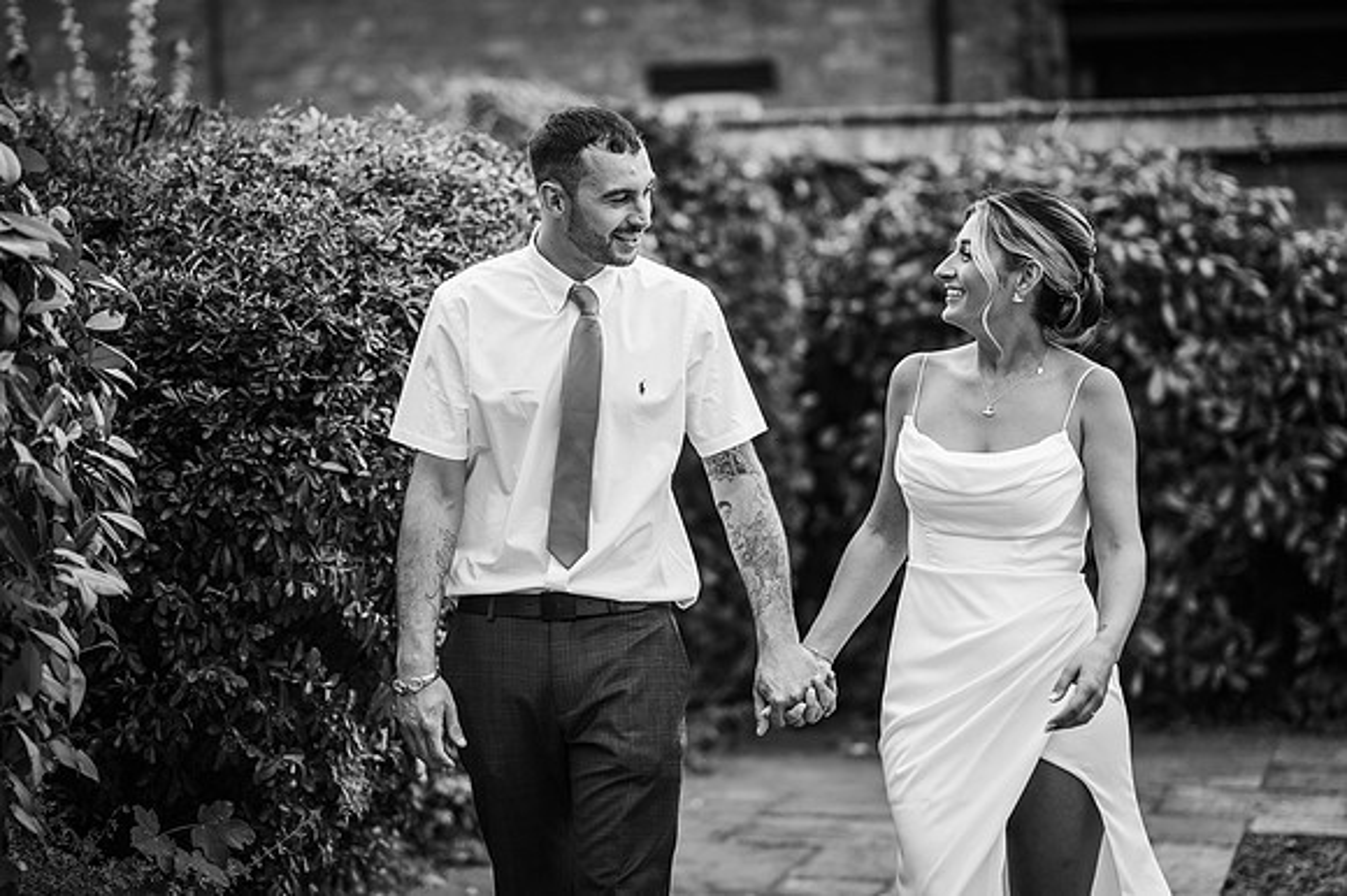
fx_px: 3556
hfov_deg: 21.4
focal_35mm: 95
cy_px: 402
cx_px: 634
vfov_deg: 14.4
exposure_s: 1/1000
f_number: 1.8
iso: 100
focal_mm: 85
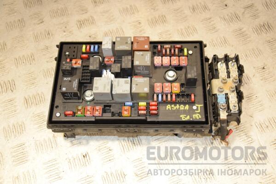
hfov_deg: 43.6
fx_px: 345
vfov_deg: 29.9
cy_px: 92
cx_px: 138
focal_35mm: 45
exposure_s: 1/200
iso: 800
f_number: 5.6
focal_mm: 30
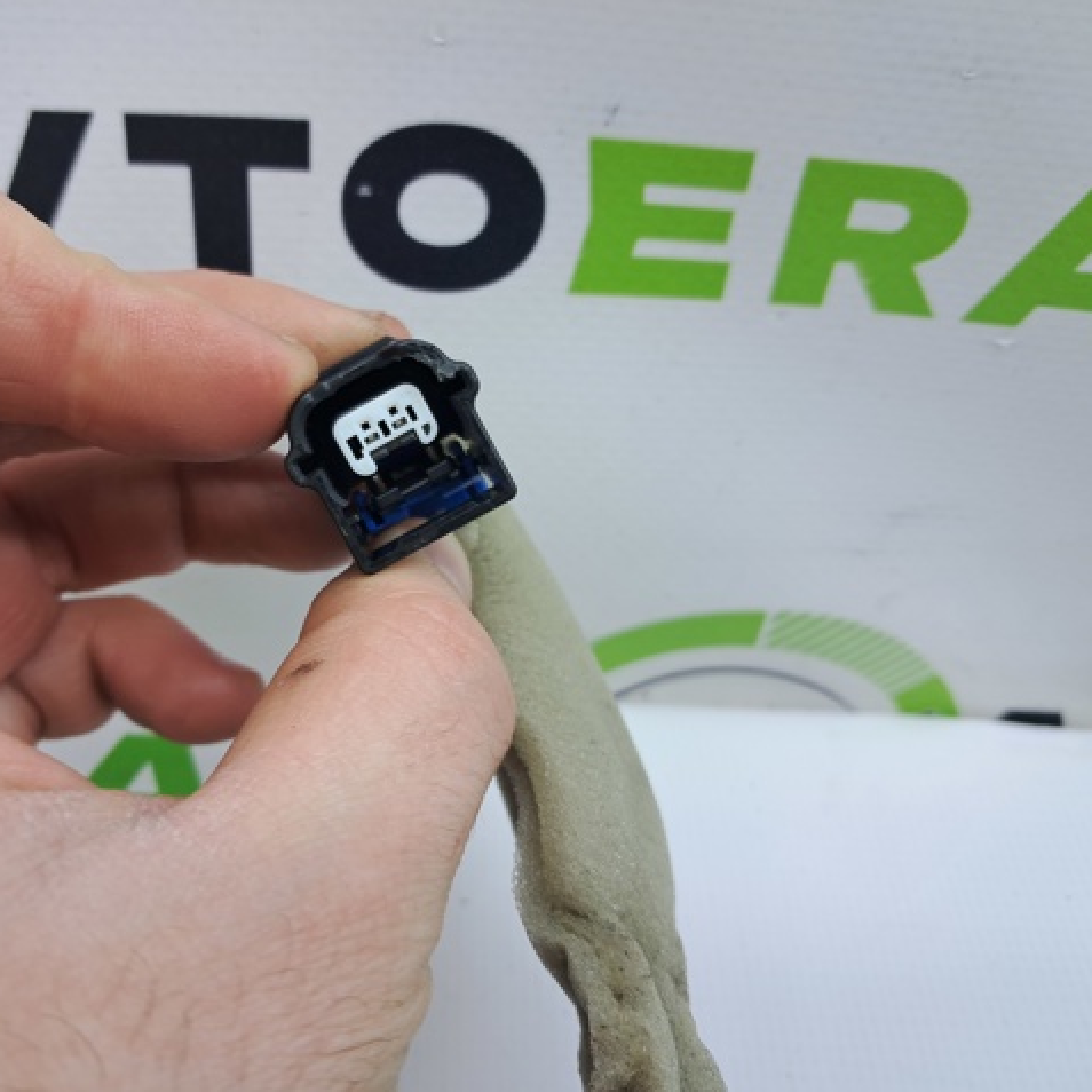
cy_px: 546
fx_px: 1142
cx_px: 419
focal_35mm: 32
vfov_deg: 51.1
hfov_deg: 50.7
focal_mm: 4
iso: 50
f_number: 1.8
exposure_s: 1/50
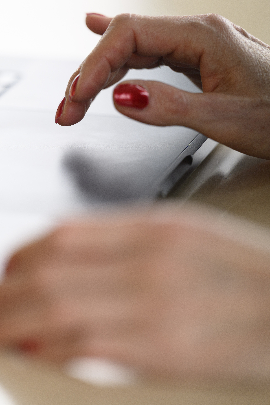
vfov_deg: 6.8
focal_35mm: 301
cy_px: 203
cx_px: -16
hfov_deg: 4.6
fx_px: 3386
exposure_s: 1/100
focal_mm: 200
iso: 125
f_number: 2.8
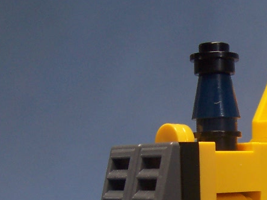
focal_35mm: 100
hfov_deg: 18.7
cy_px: 242
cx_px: 314
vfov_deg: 14.3
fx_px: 771
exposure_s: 1/90
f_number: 2.8
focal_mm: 5.6
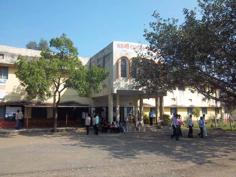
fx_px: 191
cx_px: 118
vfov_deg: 49.7
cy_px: 88
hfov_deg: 63.4
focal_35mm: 28
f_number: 7.86
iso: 64
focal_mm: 5.05
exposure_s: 1/125
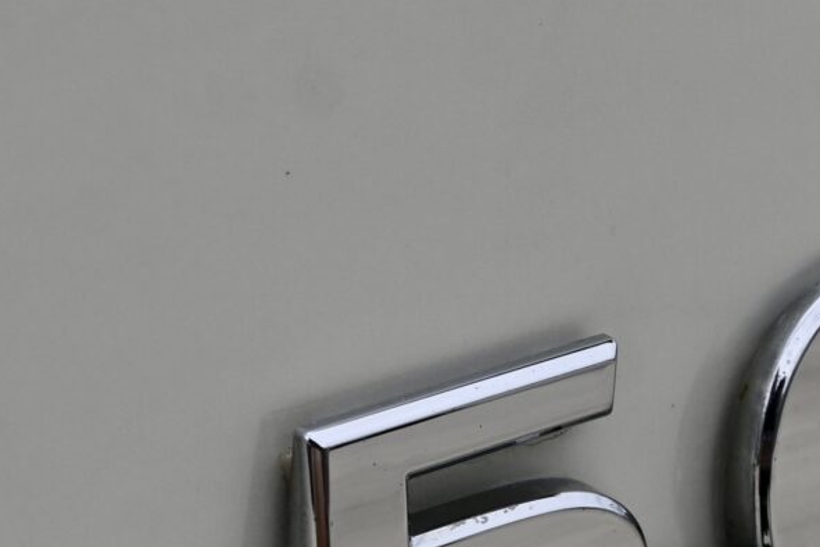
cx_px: 383
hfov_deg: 14.3
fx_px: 3257
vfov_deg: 9.5
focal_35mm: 143
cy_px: 499
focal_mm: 22
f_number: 8
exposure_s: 1/500
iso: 100
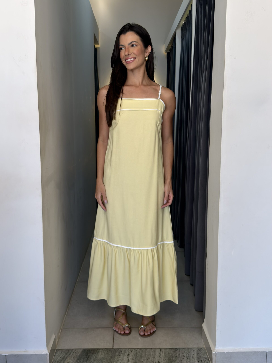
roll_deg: +0.8
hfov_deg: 42.9
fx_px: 346
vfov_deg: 55.4
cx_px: 136
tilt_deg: -9.2
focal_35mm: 33
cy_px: 182
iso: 50
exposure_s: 1/120
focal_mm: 6.76
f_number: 1.78
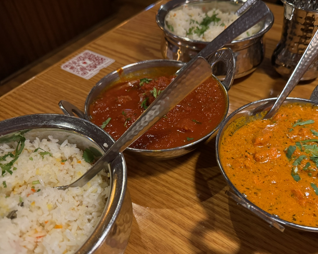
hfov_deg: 58.2
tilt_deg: -45.5
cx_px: 193
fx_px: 282
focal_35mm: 30
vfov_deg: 48.5
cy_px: 132
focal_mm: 6.76
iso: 800
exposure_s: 1/30
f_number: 1.78
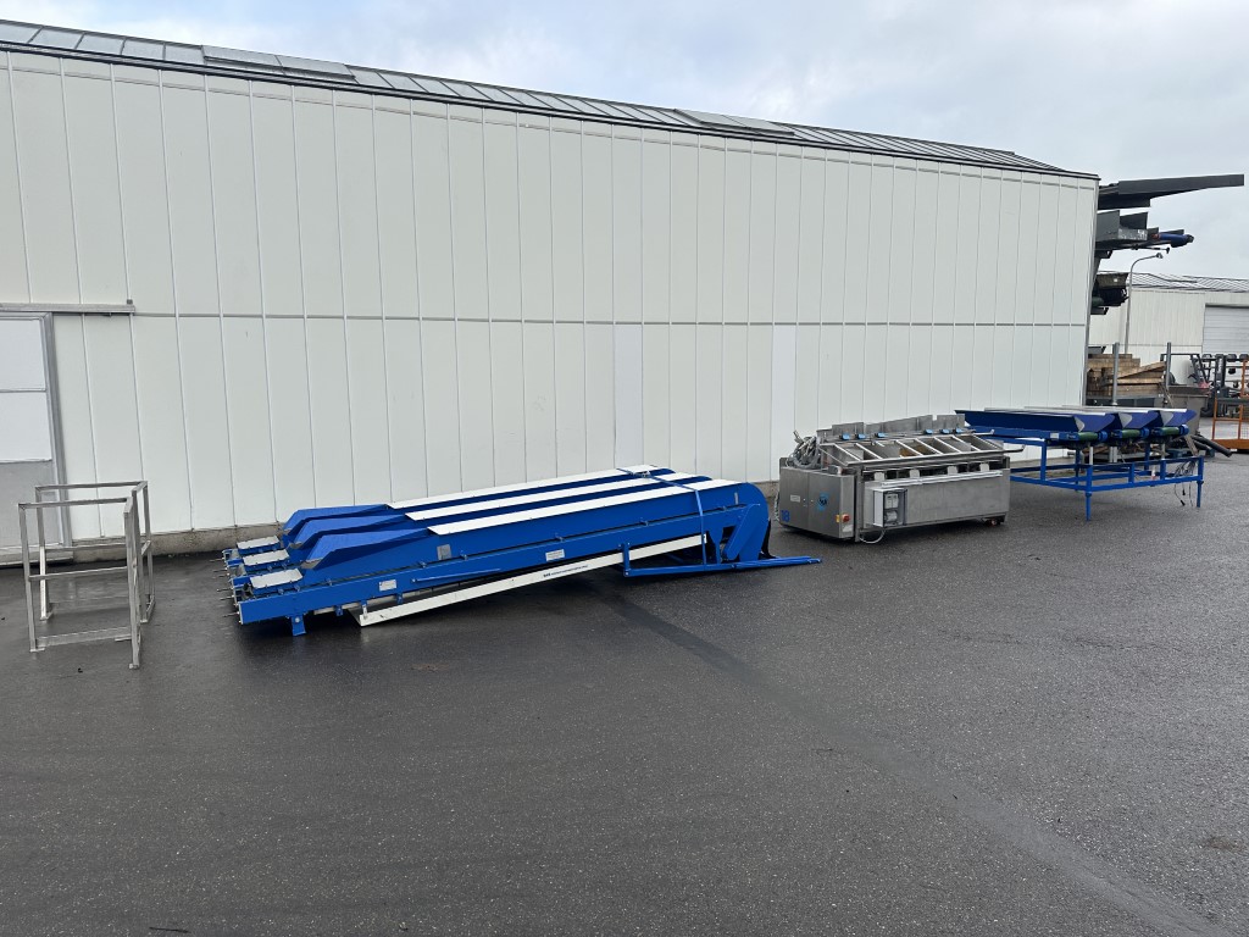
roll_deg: +0.6
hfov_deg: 71.6
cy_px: 468
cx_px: 624
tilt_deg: -7.8
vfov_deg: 56.8
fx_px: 866
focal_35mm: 24
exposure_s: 1/1272
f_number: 1.78
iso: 80
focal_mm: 6.86
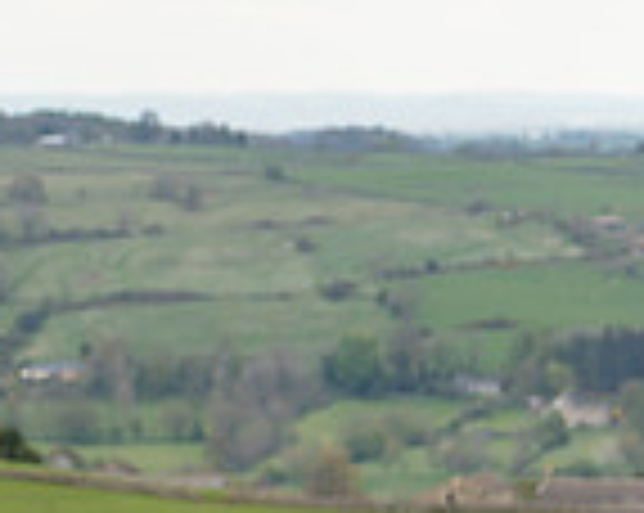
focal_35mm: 383
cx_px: -311
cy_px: 597
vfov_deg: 4.0
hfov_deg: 5.0
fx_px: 7290
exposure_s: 1/640
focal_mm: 89
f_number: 3.5
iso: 200
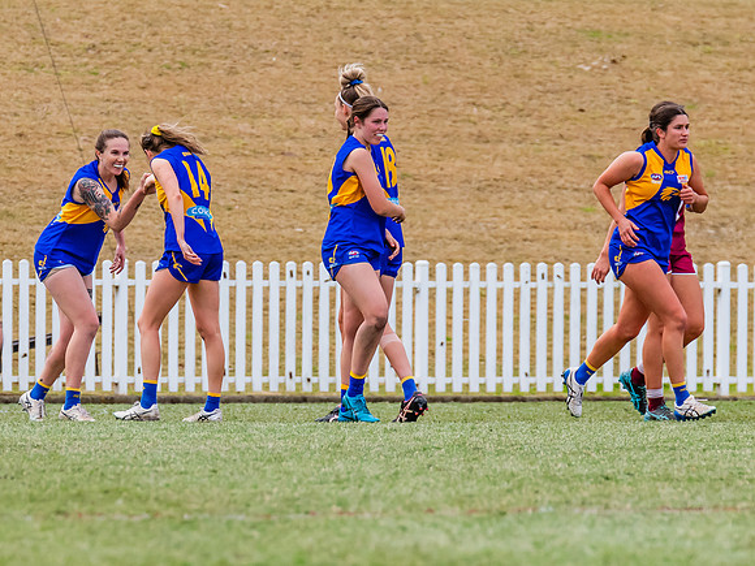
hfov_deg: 2.4
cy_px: 225
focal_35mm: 827
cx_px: 161
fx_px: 18034
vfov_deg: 1.8
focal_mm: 380
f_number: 7.1
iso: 800
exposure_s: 1/1600
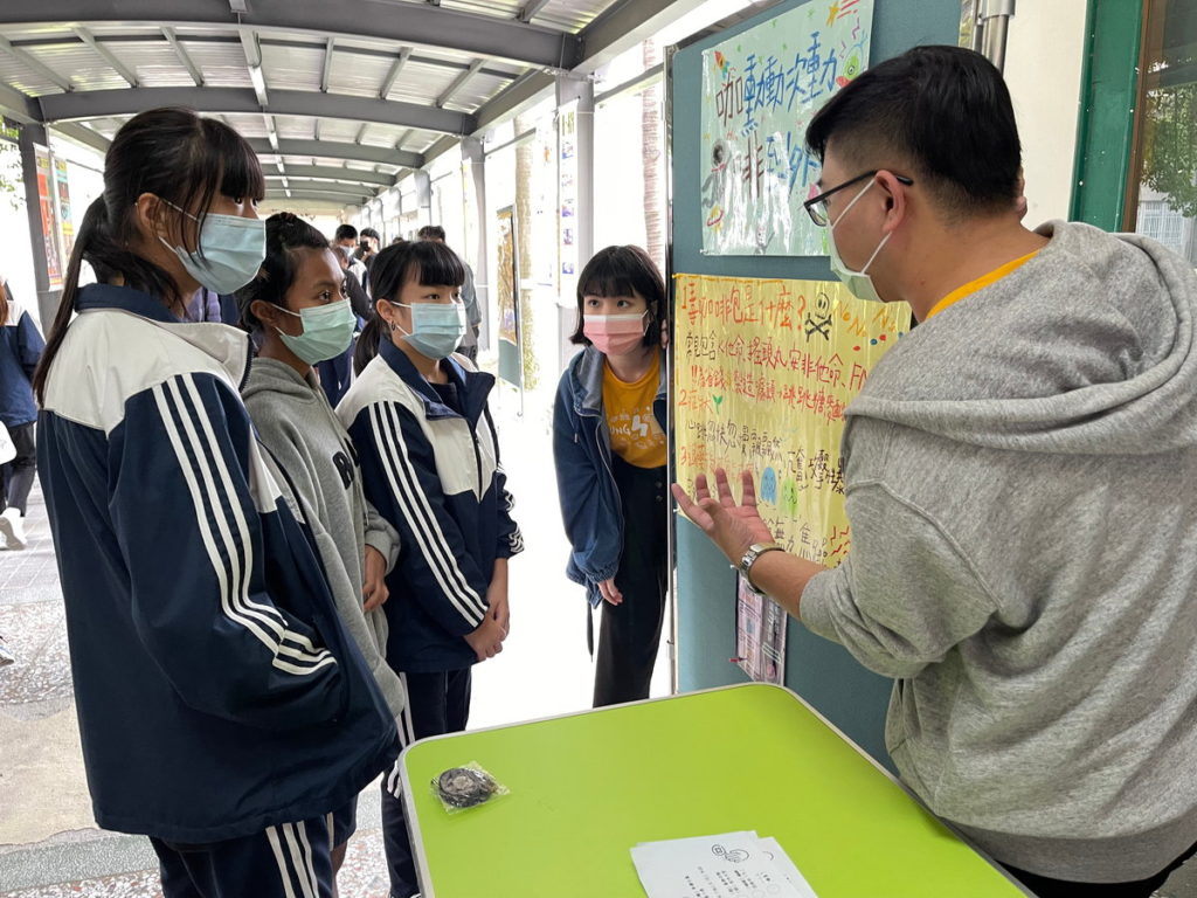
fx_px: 899
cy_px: 449
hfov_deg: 67.3
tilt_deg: -12.7
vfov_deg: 53.1
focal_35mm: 26
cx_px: 598
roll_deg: -0.5
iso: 125
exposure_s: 1/60
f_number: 1.6
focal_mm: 5.1
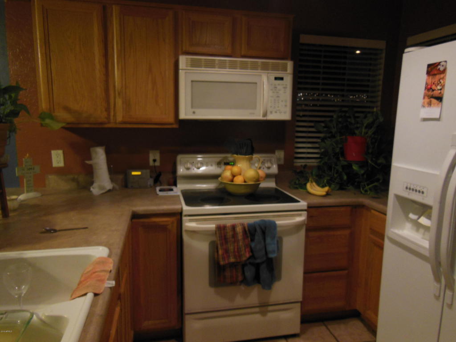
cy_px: 171
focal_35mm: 25
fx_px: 329
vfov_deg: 54.9
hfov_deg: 69.4
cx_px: 228
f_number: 3.5
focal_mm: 4.5
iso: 400
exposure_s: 1/13
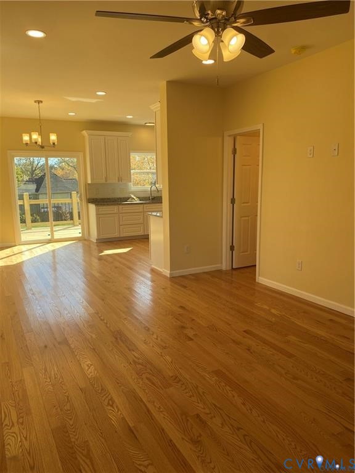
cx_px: 178
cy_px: 236
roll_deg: +1.2
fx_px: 356
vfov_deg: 67.3
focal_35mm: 26
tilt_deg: -9.2
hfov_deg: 53.1
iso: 32
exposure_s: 1/256
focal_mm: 4.25
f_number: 1.8
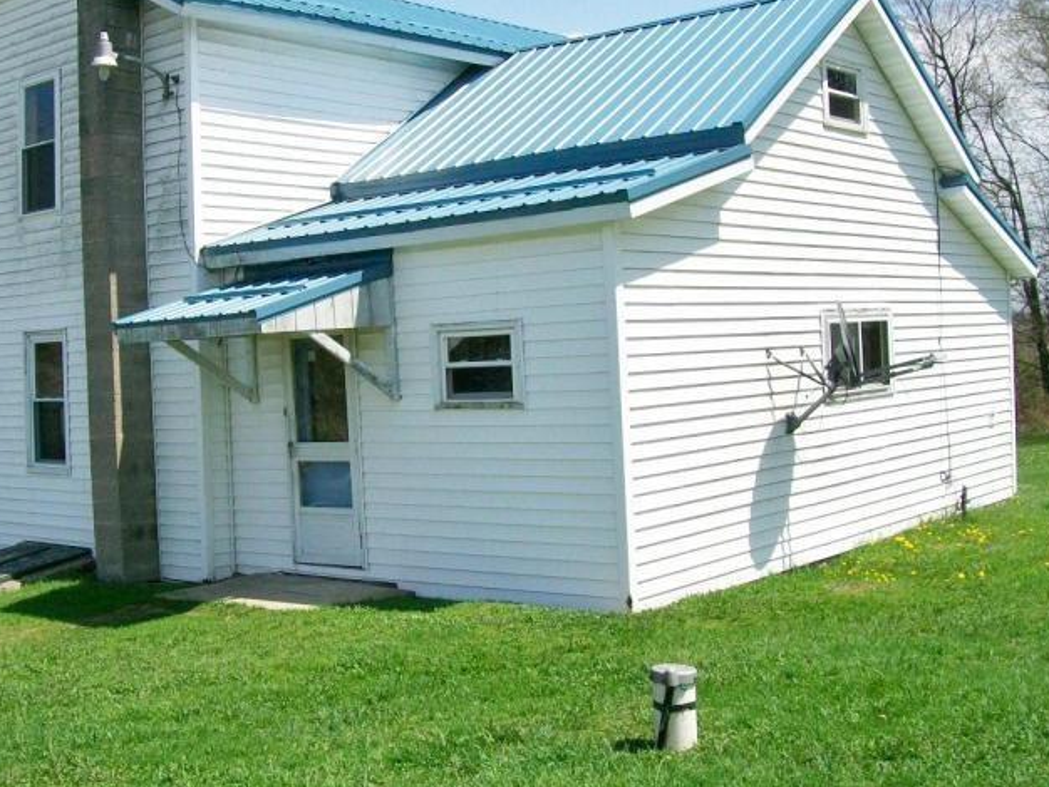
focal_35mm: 46
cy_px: 328
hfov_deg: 41.1
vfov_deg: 31.5
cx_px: 429
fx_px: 1395
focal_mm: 6
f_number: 4.8
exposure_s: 1/500
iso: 64
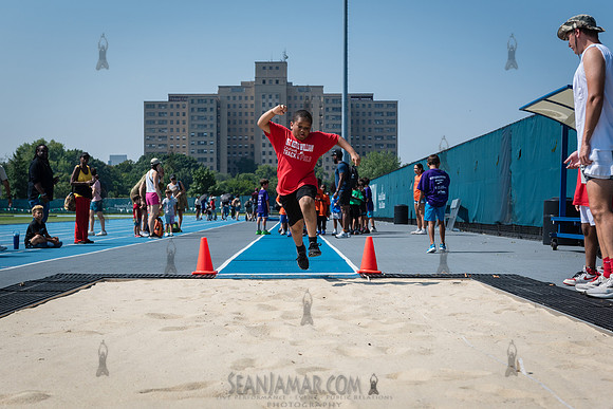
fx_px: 1150
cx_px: 288
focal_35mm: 68
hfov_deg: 29.8
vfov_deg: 20.2
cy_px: 216
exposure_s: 1/2500
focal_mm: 60
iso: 400
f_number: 5.6
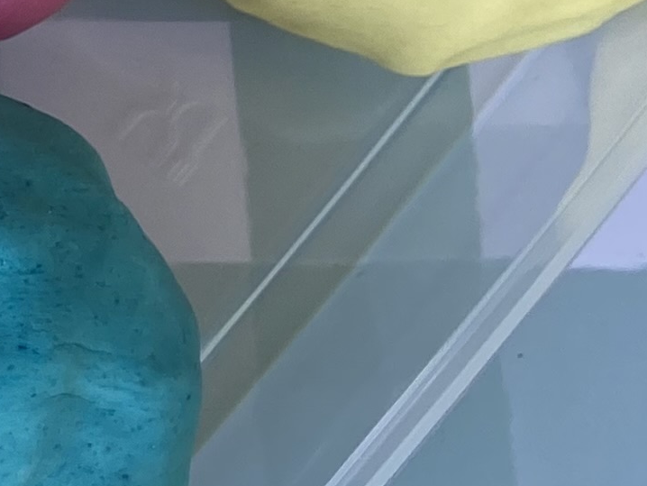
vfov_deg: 10.2
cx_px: -775
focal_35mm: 146
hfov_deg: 11.7
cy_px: 175
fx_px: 2730
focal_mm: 4.25
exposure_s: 1/143
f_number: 1.8
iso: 32
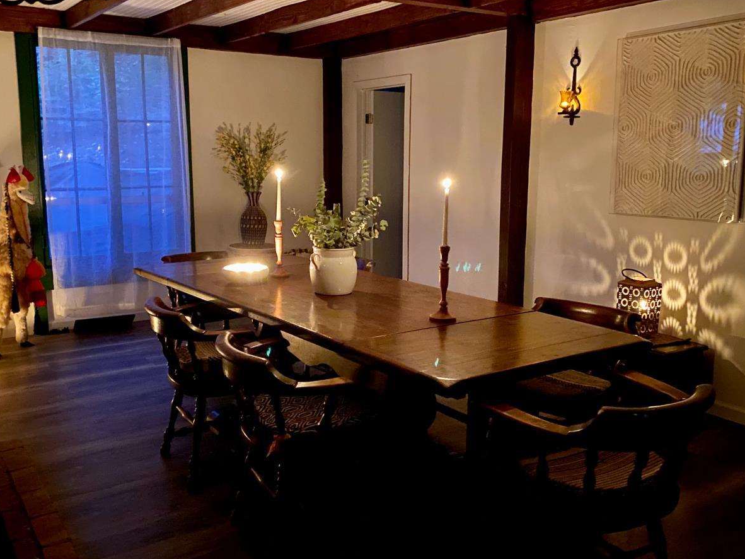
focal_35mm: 33
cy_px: 270
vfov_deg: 42.9
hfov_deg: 55.3
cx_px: 354
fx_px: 710
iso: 800
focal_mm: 4.25
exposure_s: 1/4
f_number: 1.8
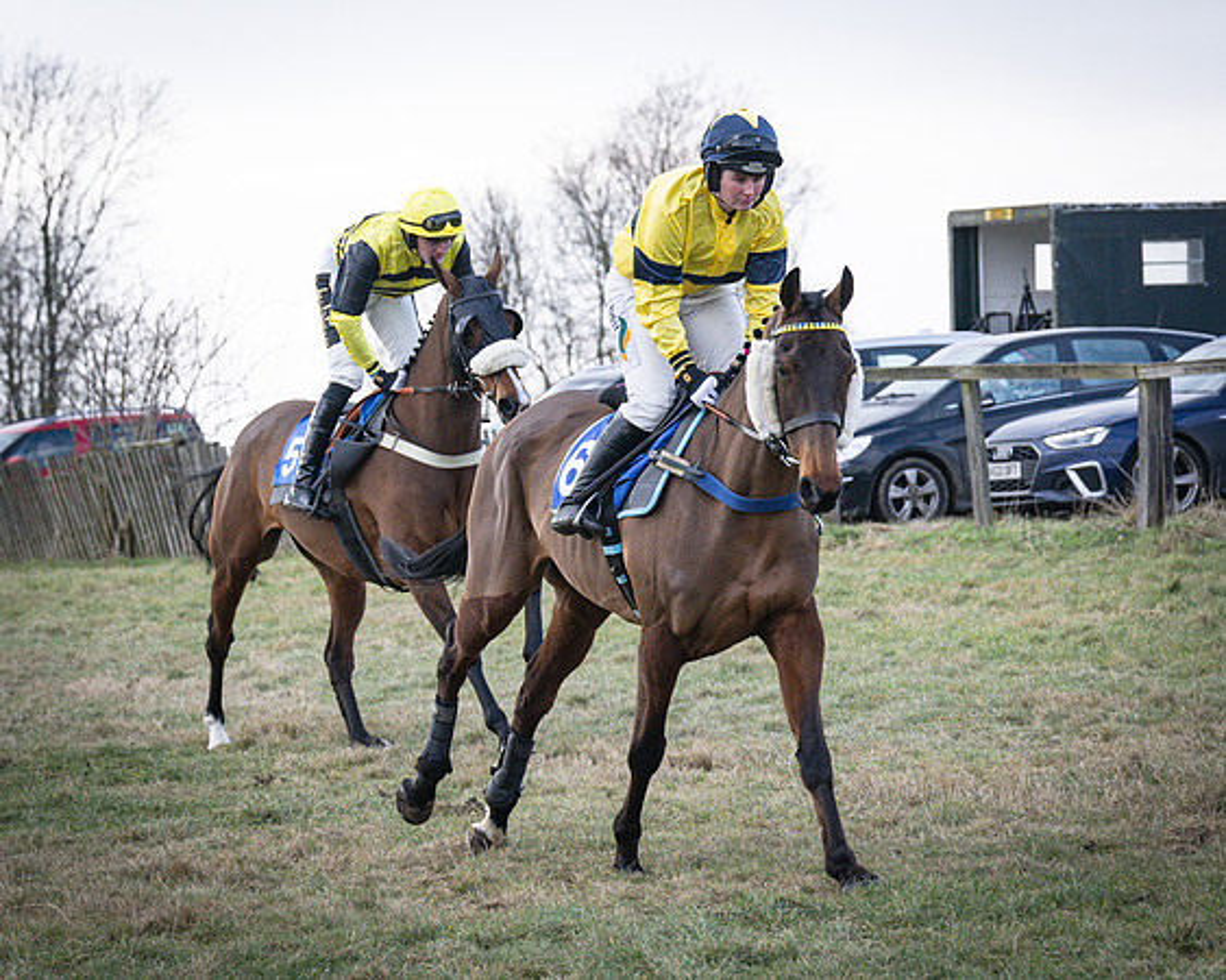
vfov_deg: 8.6
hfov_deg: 10.7
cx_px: 755
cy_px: 462
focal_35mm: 181
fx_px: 6554
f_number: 4
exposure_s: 1/1600
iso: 400
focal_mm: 74
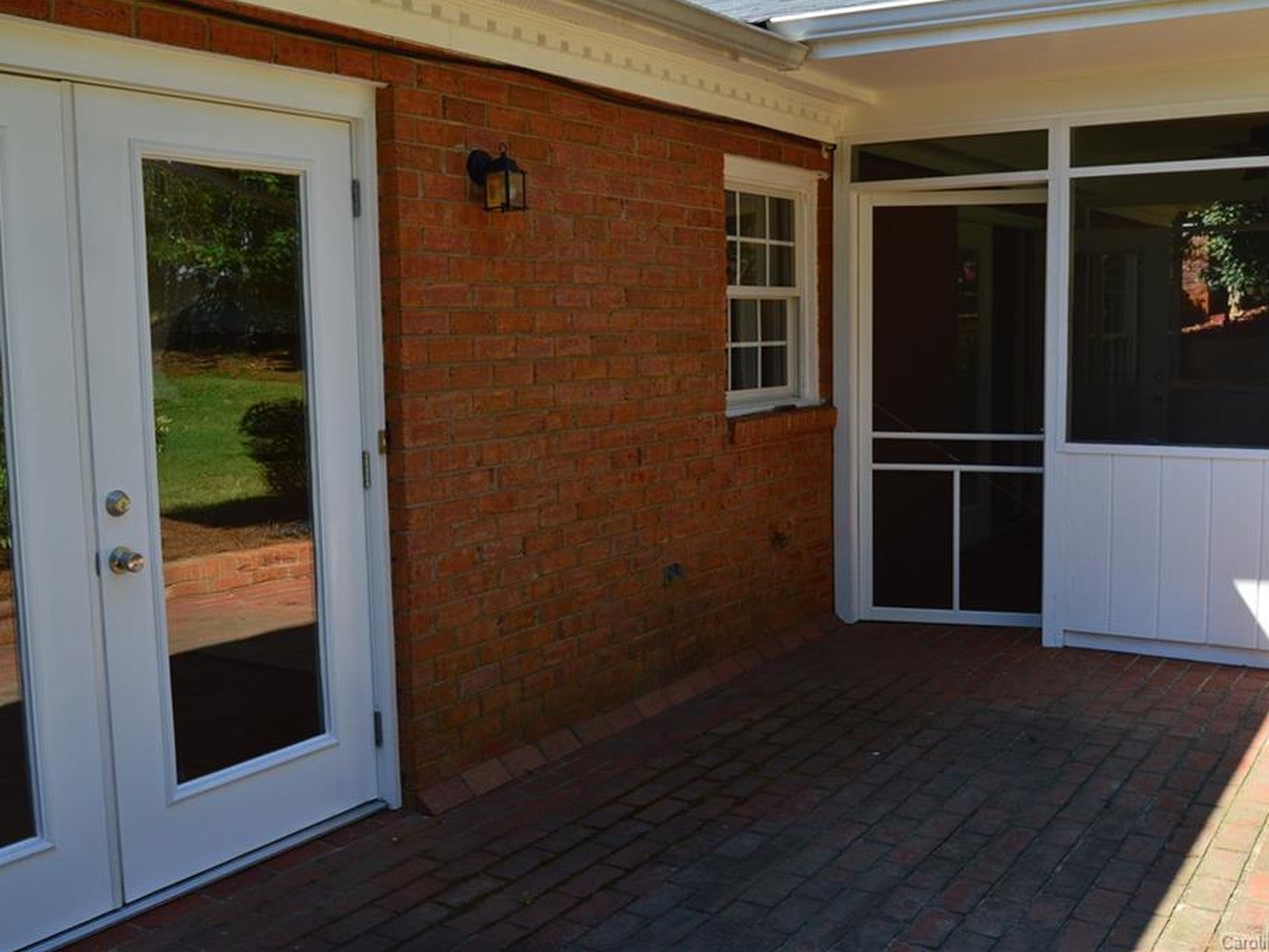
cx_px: 651
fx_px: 1320
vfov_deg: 39.7
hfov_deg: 51.3
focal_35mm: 36
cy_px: 475
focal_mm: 22
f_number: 10
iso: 400
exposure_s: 1/250
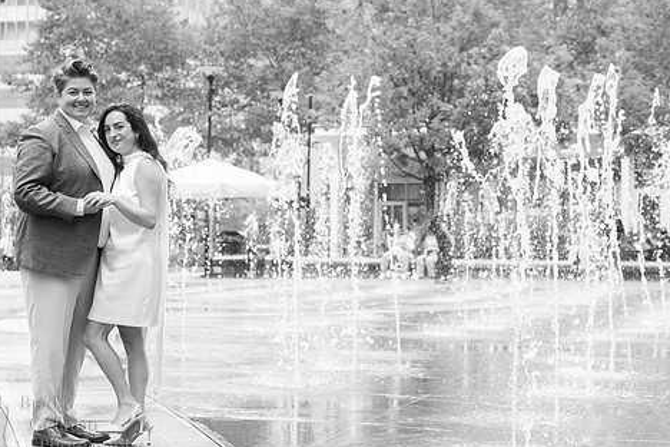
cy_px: 242
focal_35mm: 94
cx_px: 233
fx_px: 1749
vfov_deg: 14.5
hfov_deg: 21.6
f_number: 5
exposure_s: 1/320
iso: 800
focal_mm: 70
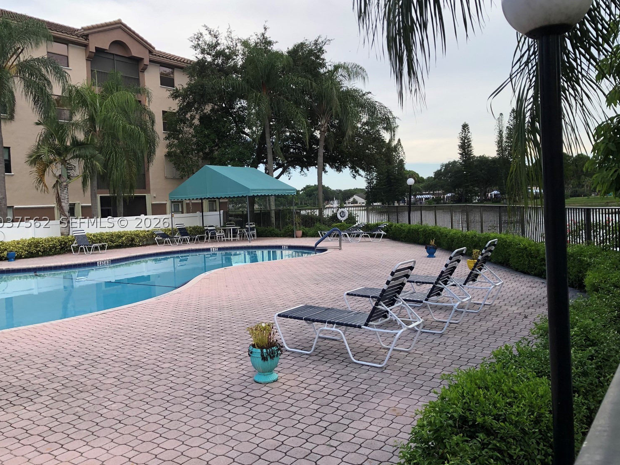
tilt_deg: -2.3
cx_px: 297
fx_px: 537
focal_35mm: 30
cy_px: 222
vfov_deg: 46.8
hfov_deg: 59.9
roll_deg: +1.1
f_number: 1.8
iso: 20
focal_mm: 3.99
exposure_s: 1/414
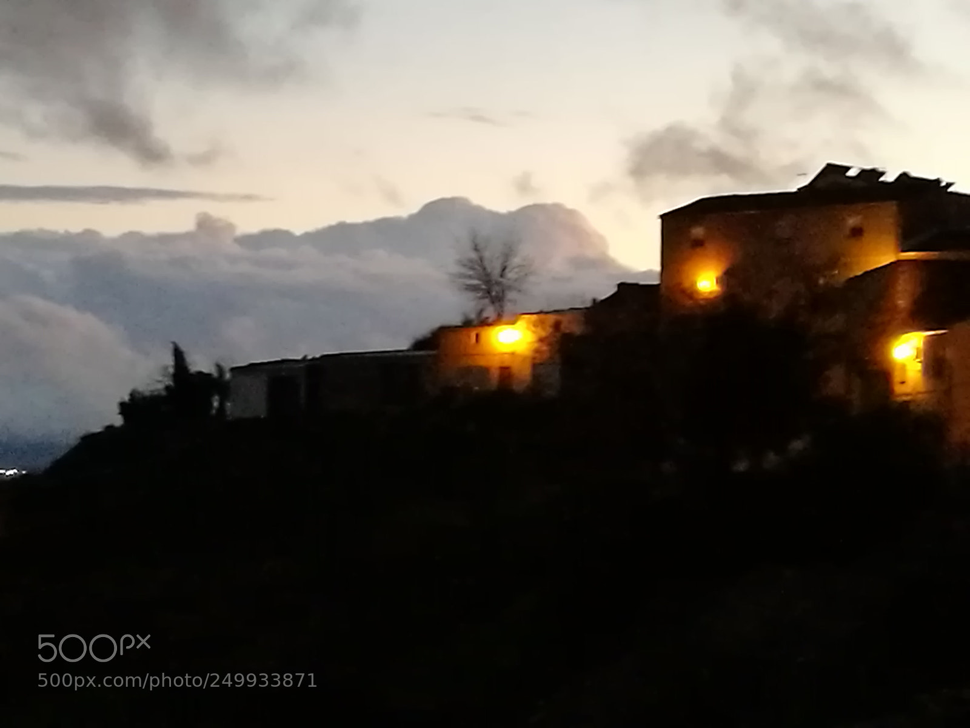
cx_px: 485
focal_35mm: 108
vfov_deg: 13.7
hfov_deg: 18.2
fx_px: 3026
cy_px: 364
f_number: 2.2
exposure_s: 1/20
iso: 640
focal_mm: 4.5
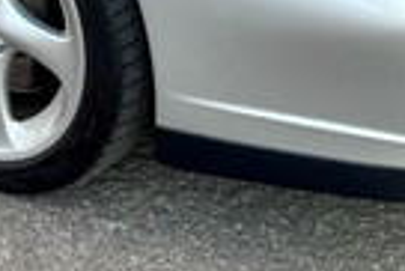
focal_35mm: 141
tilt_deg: -13.5
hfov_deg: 14.3
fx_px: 1588
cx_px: -21
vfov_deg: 9.1
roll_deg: +0.9
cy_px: -292
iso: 64
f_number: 1.78
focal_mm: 6.76
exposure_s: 1/121
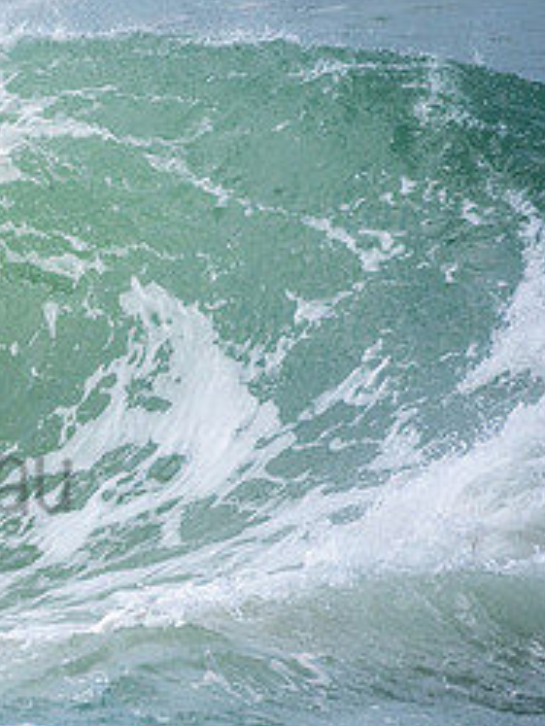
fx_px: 35195
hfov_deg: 0.9
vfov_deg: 1.2
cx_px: -236
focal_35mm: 1678
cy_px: 445
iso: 220
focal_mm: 500
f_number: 5.6
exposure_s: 1/1000
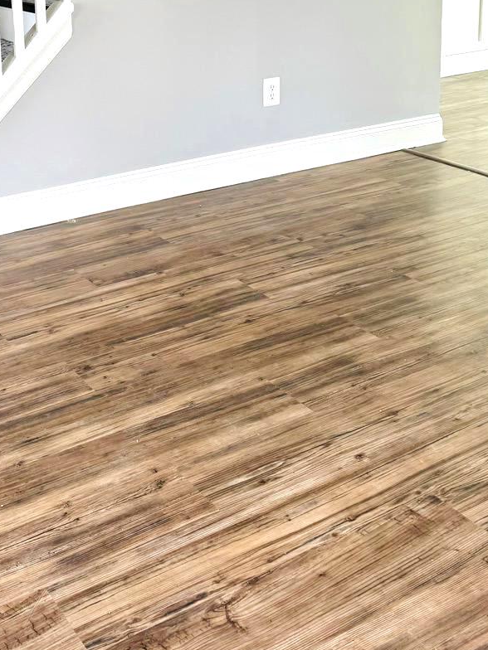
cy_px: 58
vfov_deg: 37.6
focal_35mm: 47
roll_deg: +1.8
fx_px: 883
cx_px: 87
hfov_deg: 30.0
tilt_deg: -9.7
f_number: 1.78
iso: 160
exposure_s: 1/121
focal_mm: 6.86
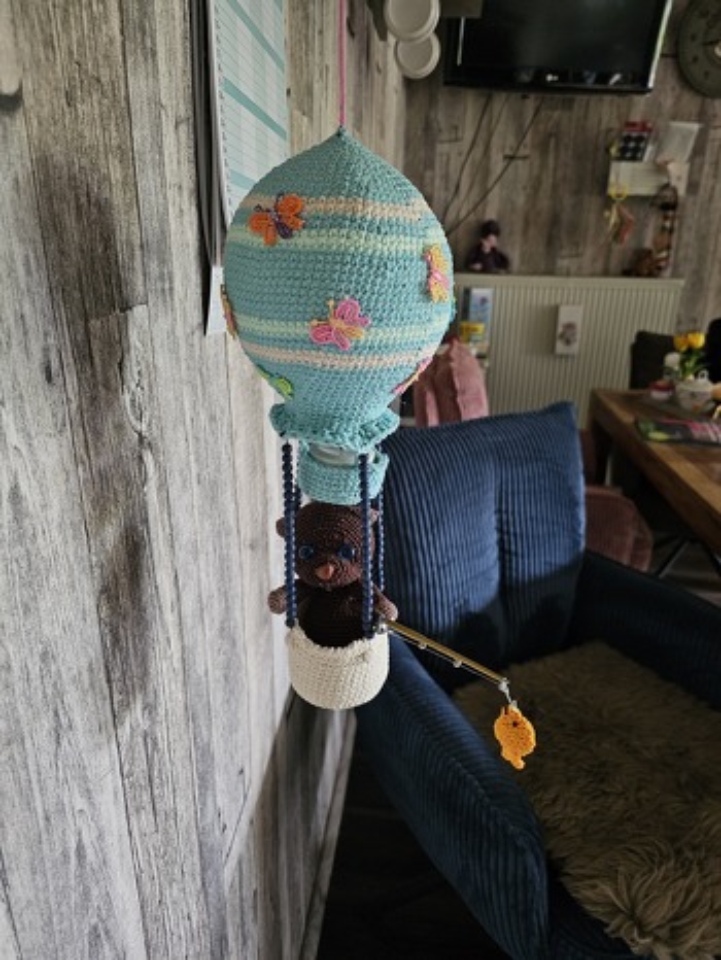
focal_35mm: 23
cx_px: 360
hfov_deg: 58.9
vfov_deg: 73.9
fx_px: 638
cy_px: 480
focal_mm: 6.3
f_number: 1.7
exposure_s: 1/25
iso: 800
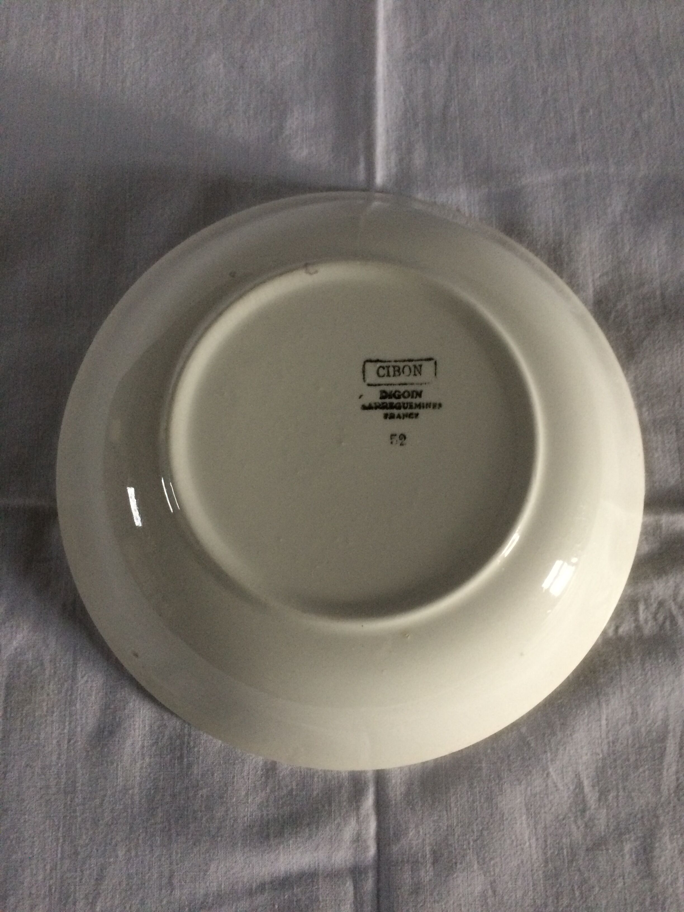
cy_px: 456
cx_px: 342
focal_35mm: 29
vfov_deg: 61.7
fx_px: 764
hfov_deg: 48.2
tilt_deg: -78.8
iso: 320
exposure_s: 1/20
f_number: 2.2
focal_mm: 4.15
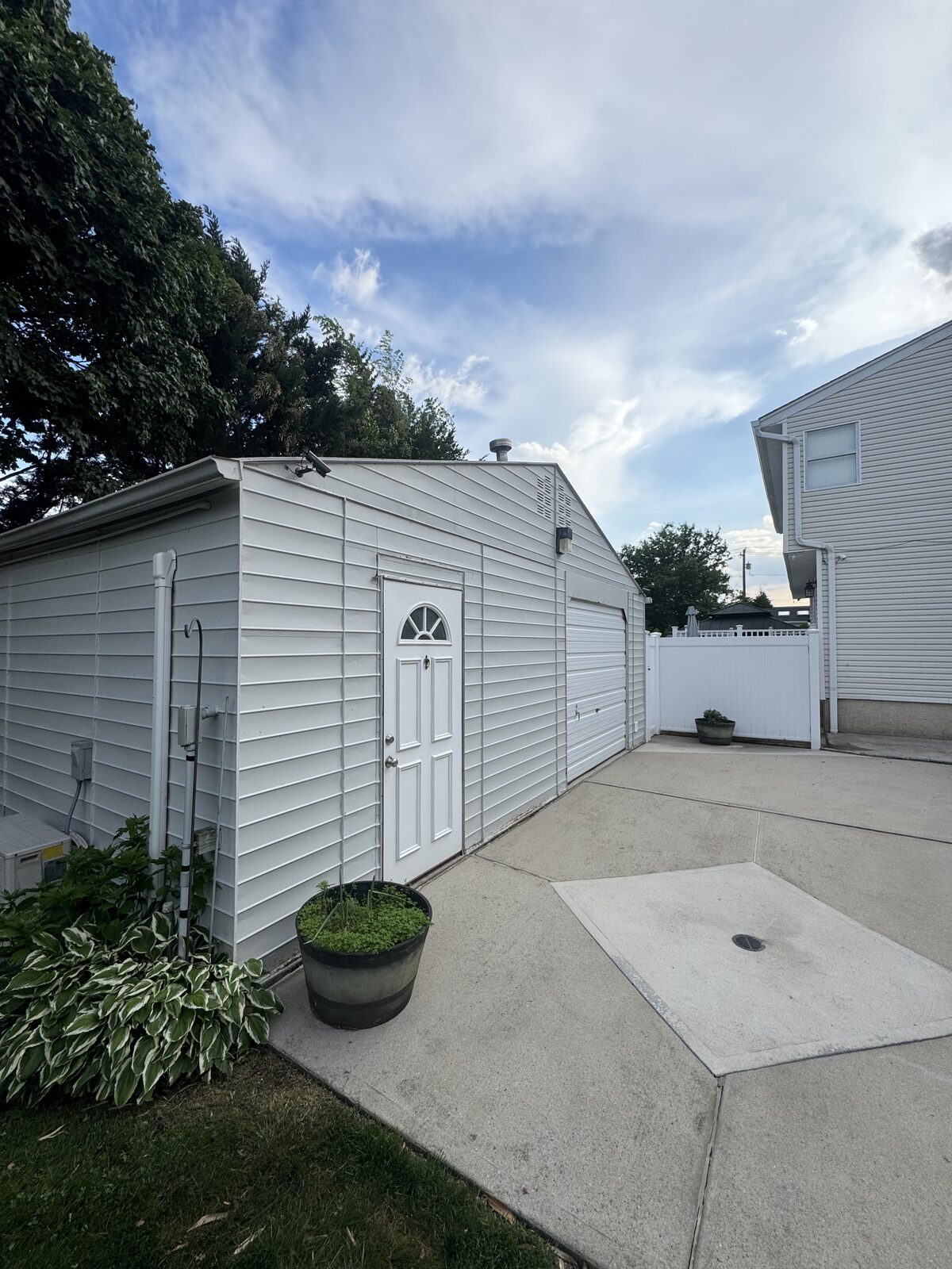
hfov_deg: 85.7
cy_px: 634
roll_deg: +2.6
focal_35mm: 14
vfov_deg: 102.1
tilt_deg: +2.6
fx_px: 513
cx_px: 476
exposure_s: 1/1143
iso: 50
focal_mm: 2.22
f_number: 2.2
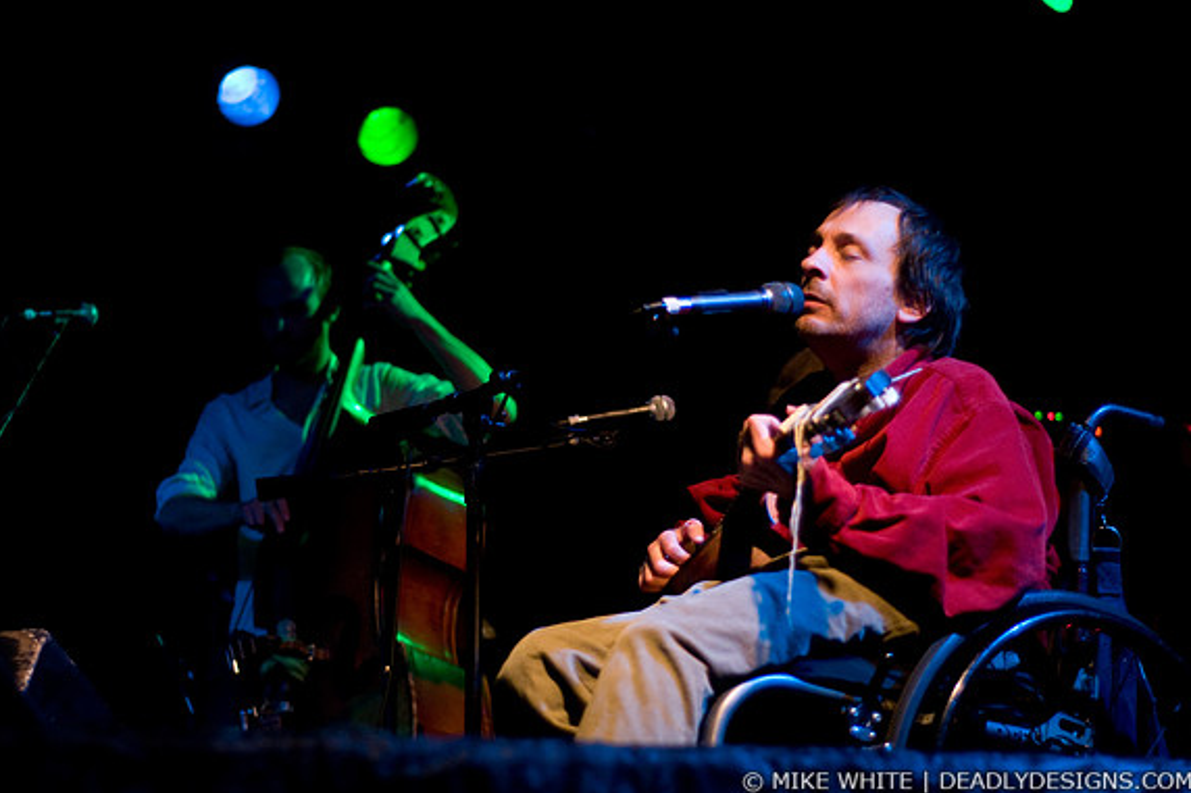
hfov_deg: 26.7
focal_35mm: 76
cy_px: 399
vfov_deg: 17.9
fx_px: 2513
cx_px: 600
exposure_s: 1/50
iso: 1000
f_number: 1.8
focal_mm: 50
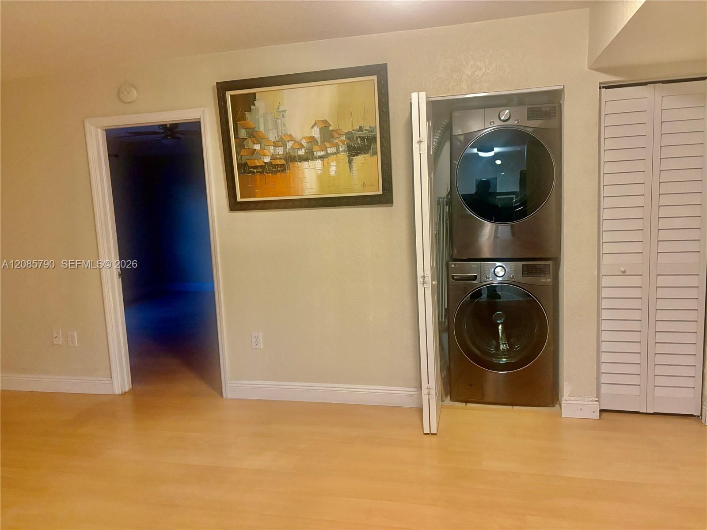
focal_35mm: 26
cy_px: 265
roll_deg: +3.3
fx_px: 531
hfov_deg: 67.3
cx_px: 354
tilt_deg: -6.0
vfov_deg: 53.1
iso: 400
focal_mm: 5.96
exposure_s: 1/40
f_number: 1.6
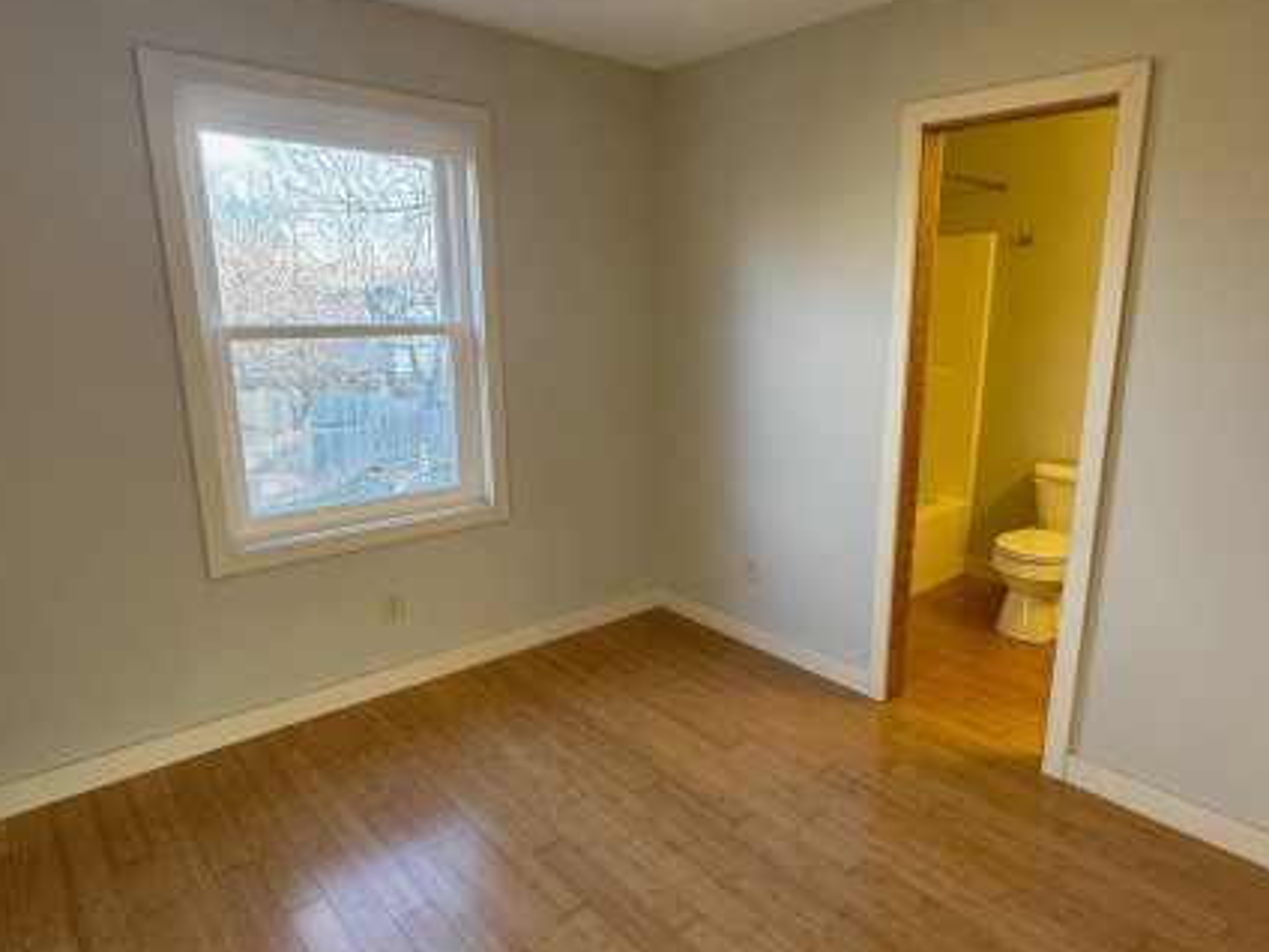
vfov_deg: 61.1
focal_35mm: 22
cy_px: 488
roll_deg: -0.8
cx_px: 693
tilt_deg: -13.3
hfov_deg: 76.2
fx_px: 807
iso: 160
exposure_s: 1/60
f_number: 2.2
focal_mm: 2.22
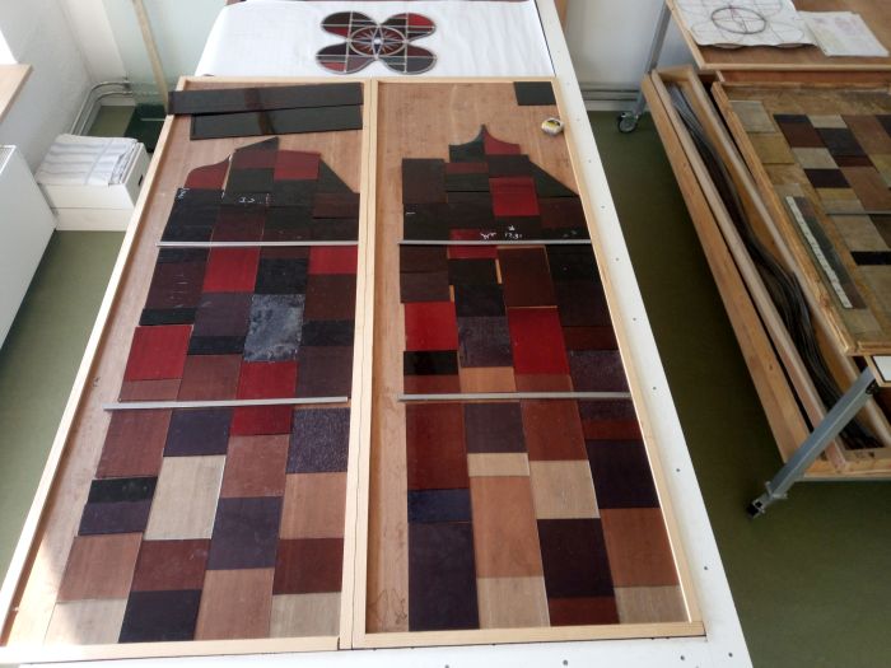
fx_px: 515
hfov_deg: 81.7
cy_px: 334
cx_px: 446
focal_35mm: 20
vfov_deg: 66.0
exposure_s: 1/33.3
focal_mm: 3.52
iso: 193
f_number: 2
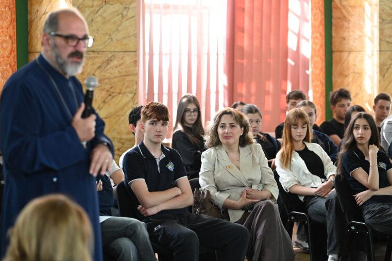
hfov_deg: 18.4
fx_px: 1208
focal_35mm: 111
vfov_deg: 12.3
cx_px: 195
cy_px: 130
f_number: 3.2
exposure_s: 1/250
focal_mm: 110
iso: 4500
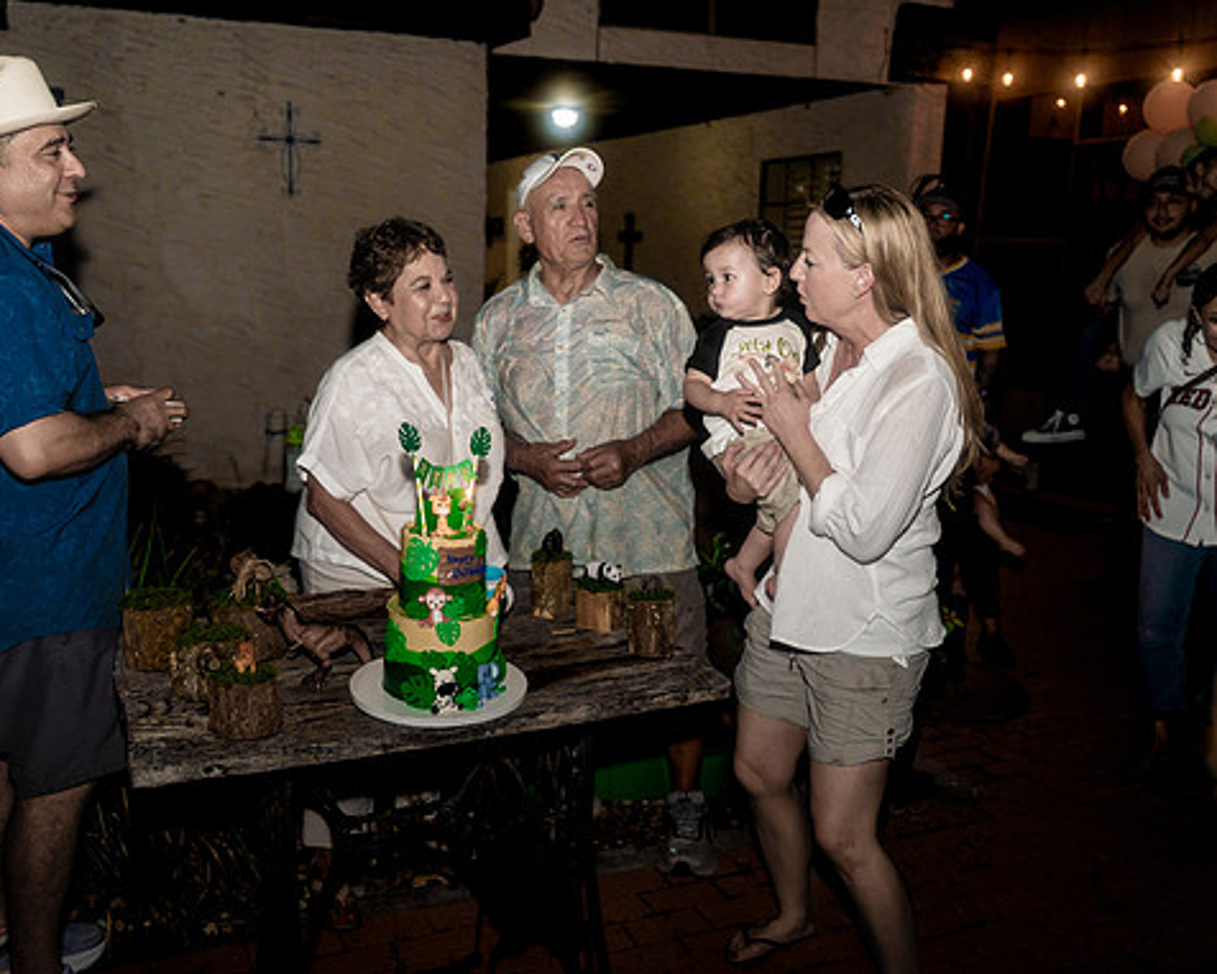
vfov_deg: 45.8
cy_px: 484
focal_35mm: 32
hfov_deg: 55.5
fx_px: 1153
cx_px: 542
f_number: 3.2
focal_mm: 28
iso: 2000
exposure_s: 1/200
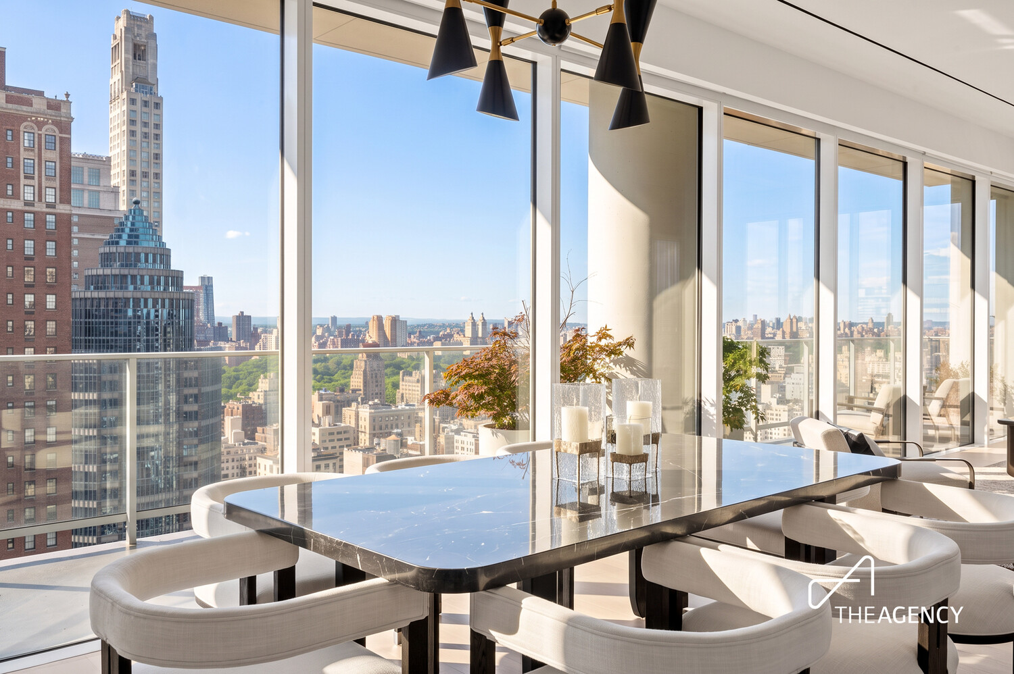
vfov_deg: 39.9
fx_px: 929
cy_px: 337
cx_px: 507
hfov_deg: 57.3
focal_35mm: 33
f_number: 14
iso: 250
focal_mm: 33
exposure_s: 1/13
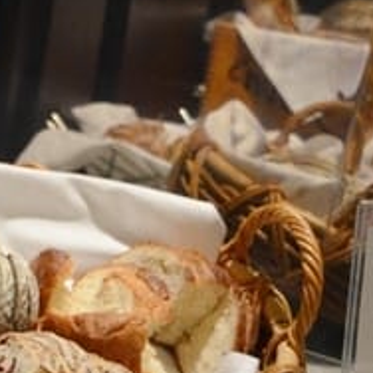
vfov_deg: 13.3
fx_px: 1585
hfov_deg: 12.7
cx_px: -183
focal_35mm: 130
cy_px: 330
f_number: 4
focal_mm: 30
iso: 2000
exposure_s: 1/160
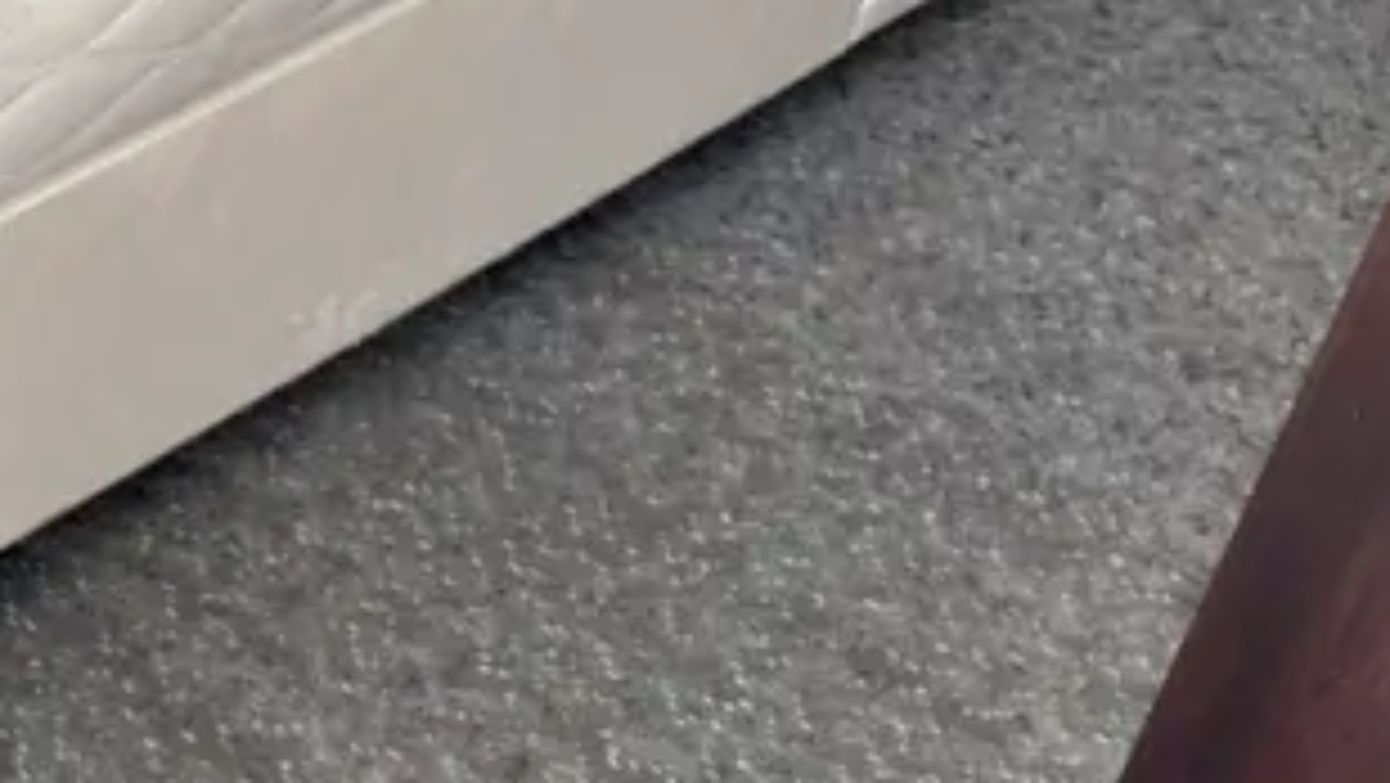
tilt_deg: -38.8
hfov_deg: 19.9
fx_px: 3465
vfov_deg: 12.9
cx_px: -648
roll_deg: -2.3
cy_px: 418
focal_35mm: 94
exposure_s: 1/100
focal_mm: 4.25
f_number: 1.8
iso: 40
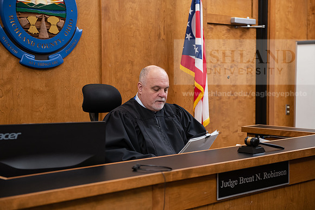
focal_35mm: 62
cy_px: 105
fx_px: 543
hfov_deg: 32.4
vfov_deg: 21.9
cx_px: 158
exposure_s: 1/200
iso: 1250
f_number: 3.5
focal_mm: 62
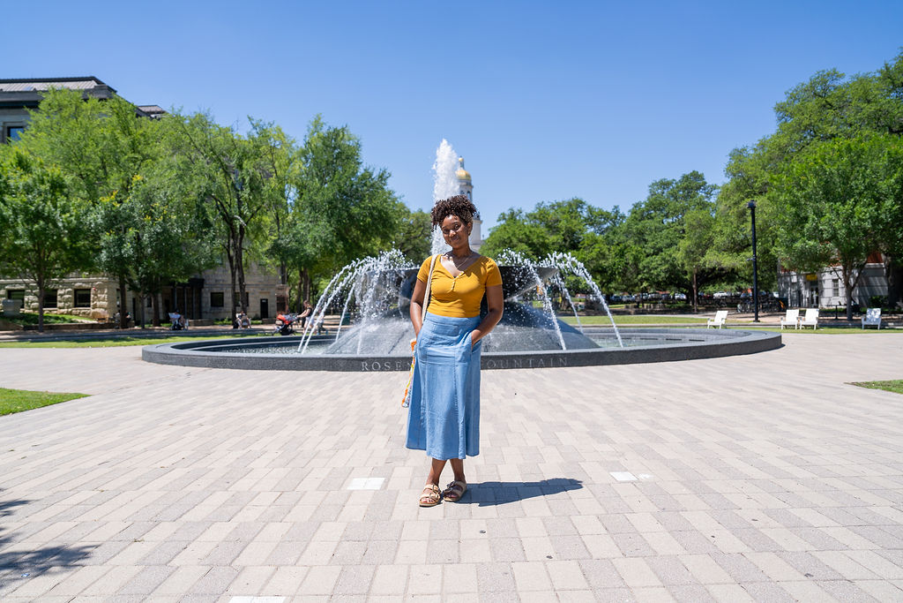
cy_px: 302
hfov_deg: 73.7
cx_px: 452
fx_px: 602
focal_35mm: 24
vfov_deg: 53.1
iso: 100
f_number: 2.8
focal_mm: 24
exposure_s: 1/2000
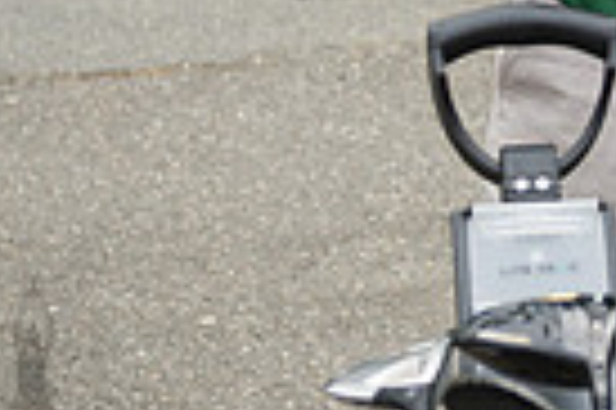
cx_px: 899
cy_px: -300
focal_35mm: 161
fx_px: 2752
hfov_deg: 12.2
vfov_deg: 8.2
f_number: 3.2
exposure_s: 1/1000
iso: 320
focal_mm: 38
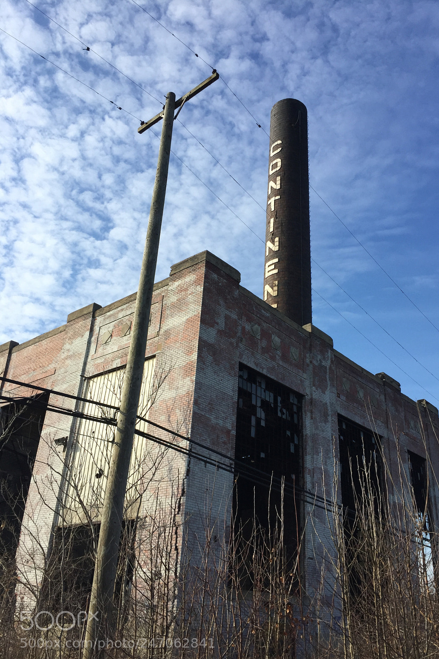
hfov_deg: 42.2
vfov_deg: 60.3
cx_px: 247
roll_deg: -3.4
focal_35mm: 31
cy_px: 338
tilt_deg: +25.9
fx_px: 567
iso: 32
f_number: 2.2
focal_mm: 4.15
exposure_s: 1/1522
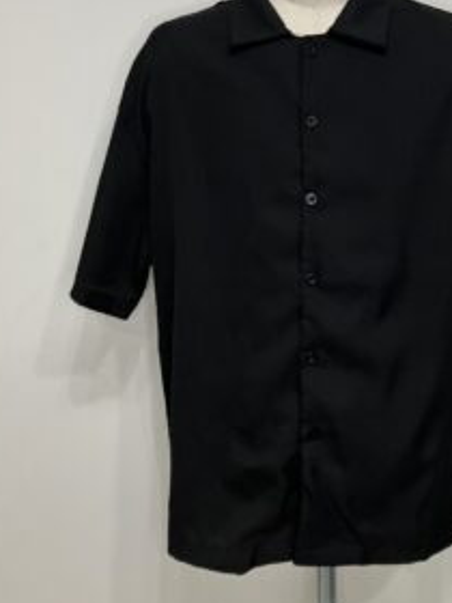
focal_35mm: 40
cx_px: 308
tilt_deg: -11.9
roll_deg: +0.3
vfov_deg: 46.1
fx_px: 696
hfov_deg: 35.5
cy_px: 202
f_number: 1.8
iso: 80
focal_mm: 3.99
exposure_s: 1/50
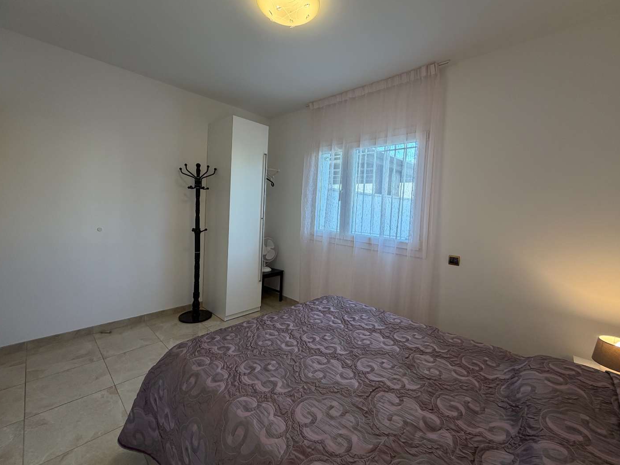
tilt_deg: -2.8
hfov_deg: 98.2
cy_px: 219
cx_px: 313
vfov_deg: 81.7
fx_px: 269
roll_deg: -2.7
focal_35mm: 15
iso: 125
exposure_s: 1/100
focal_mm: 2.22
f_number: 2.2
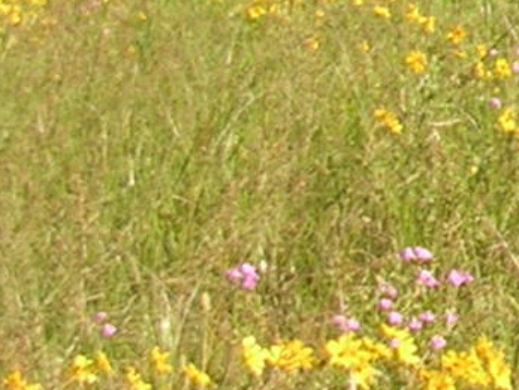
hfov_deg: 8.0
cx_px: 1343
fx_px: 3362
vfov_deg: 6.5
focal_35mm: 224
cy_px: -284
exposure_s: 1/415
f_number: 2.8
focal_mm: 5.8
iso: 50
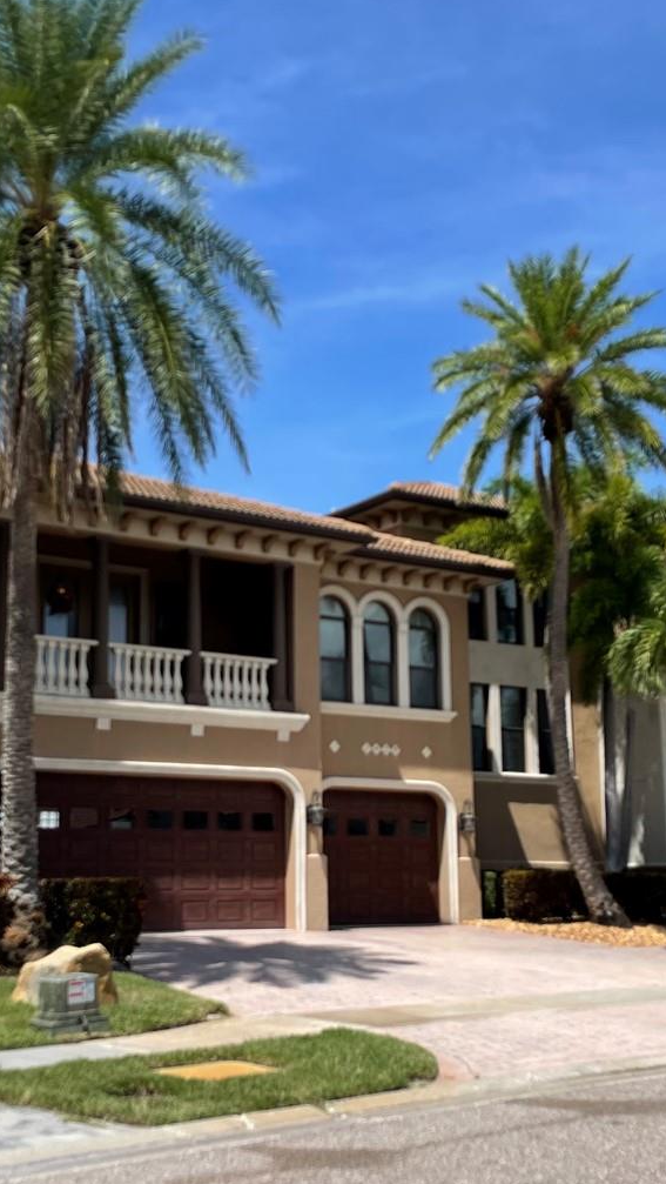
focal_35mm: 45
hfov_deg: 26.5
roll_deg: +0.4
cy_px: 671
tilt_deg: +10.0
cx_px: 294
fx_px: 1412
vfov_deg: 45.4
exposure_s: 1/4000
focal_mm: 4.2
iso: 32
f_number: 1.6
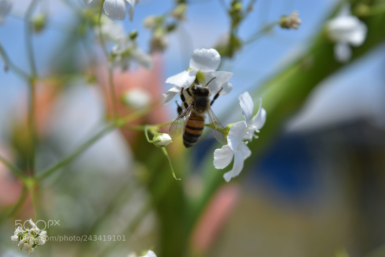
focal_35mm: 82
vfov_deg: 16.6
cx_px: 192
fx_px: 883
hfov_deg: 24.6
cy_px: 128
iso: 100
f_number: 5.6
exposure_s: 1/800
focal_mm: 55
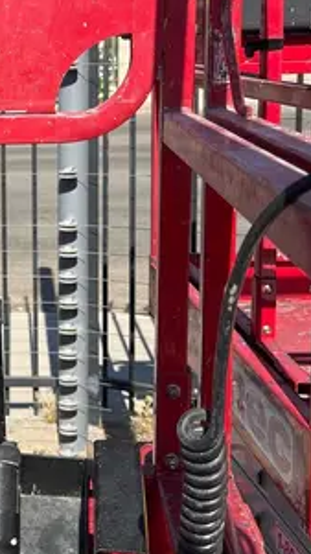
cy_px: 207
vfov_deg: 30.5
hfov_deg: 15.9
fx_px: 1013
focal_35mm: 69
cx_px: -167
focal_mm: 5.1
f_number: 1.6
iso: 50
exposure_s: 1/2755
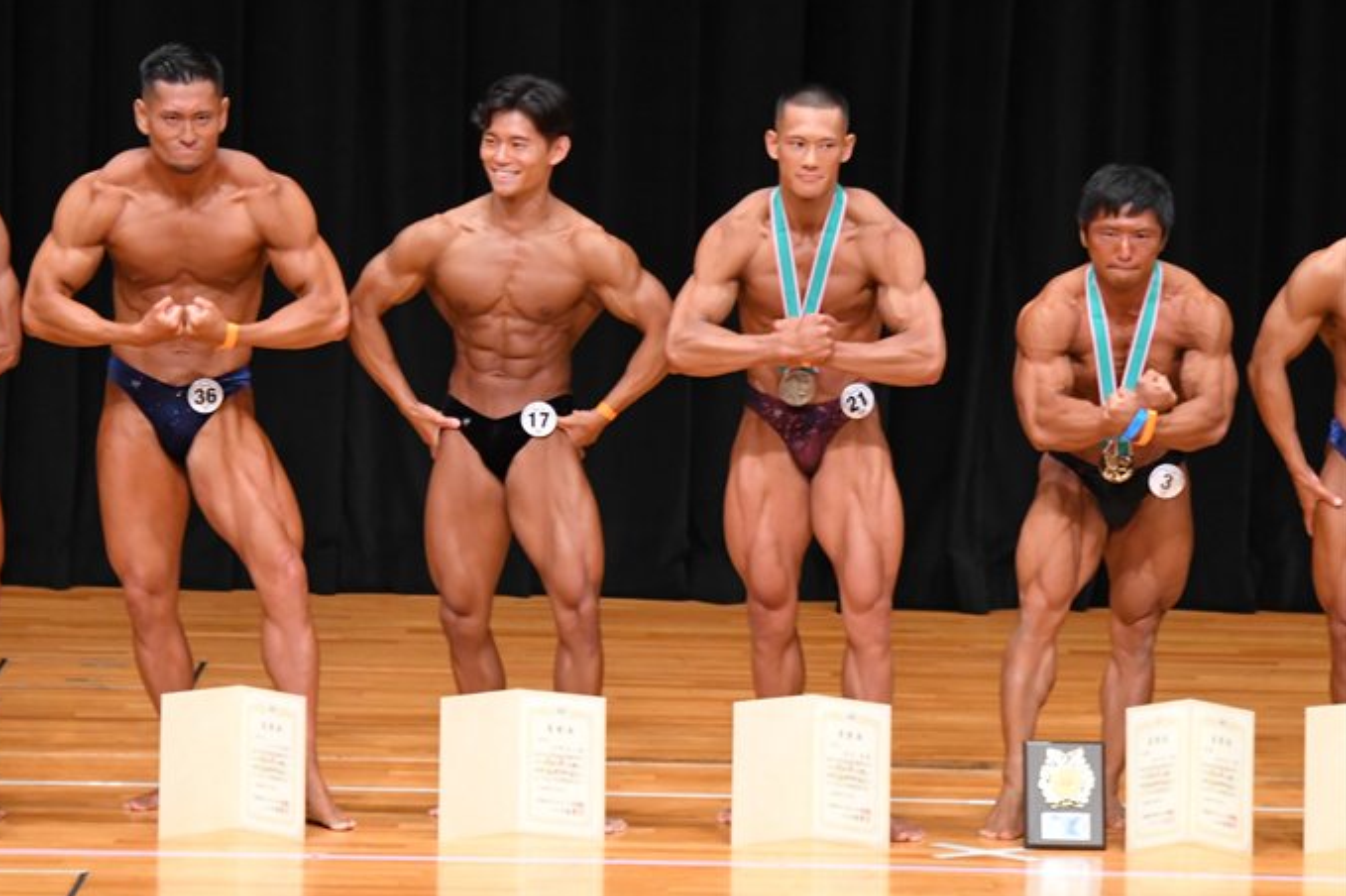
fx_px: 10239
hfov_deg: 7.5
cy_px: 440
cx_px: 580
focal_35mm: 274
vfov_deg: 5.0
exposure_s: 1/400
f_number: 5.6
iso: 4000
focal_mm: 160
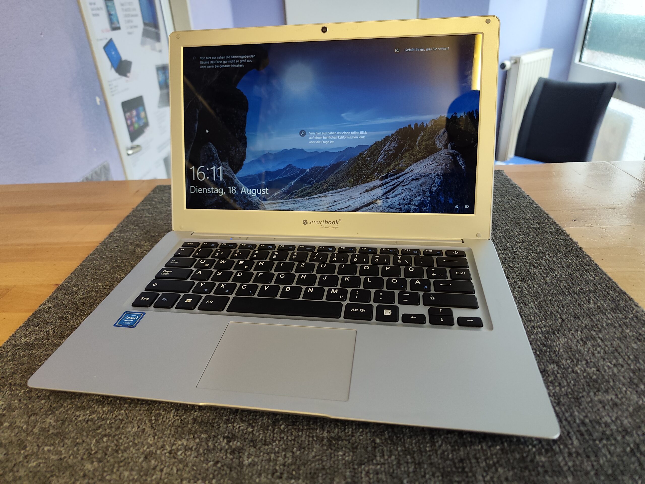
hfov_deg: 73.9
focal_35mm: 23
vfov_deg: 58.9
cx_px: 322
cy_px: 242
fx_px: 429
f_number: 1.7
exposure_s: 1/50
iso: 500
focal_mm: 6.07
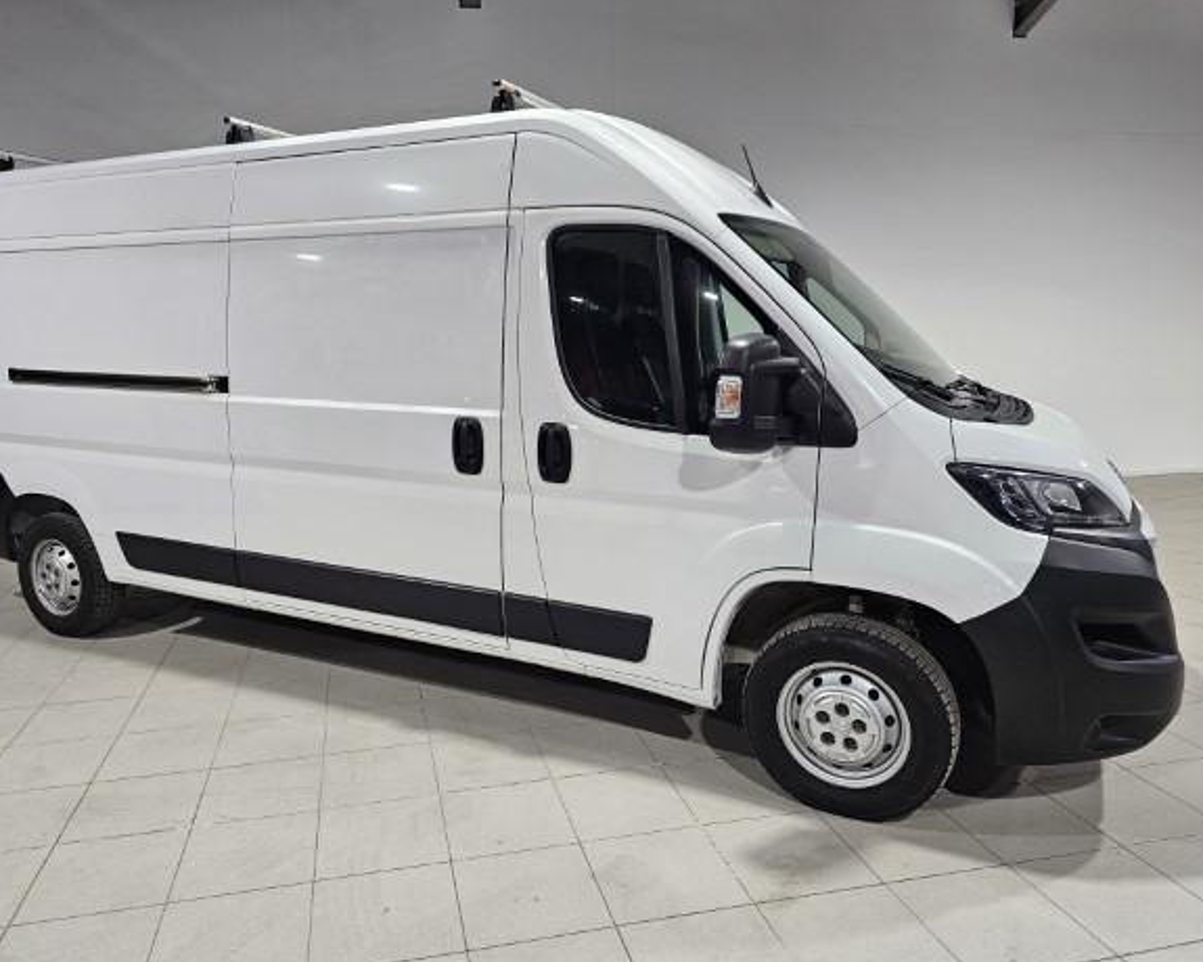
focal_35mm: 25
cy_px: 464
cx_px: 548
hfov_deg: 68.0
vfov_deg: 56.8
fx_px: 890
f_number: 1.7
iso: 80
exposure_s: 1/100
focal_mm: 6.3
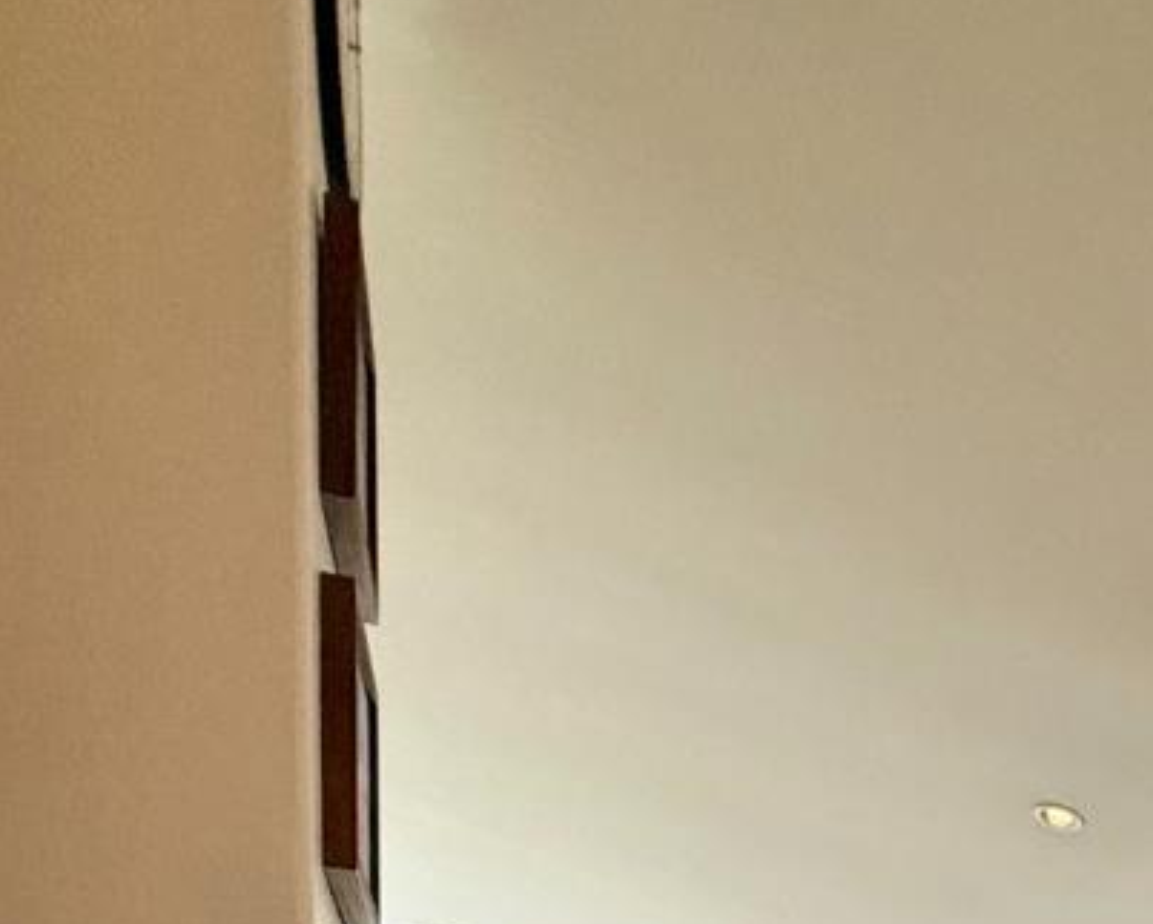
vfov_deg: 21.7
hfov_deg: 32.9
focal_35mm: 51
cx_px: 1207
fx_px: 1741
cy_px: 1568
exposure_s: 1/120
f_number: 2.2
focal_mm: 2.22
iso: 250
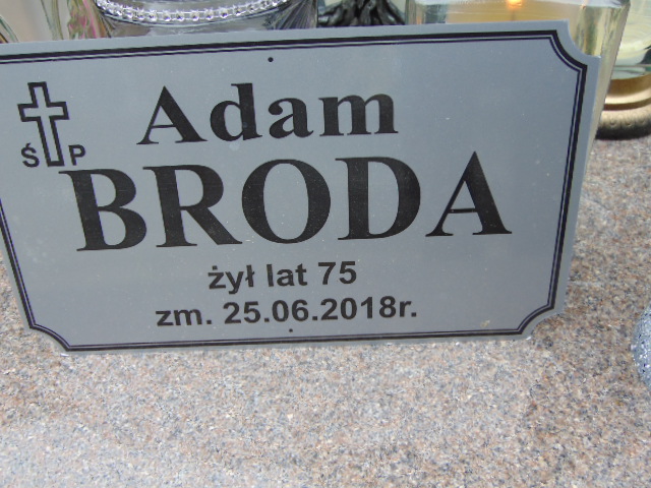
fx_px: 658
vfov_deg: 40.7
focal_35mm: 35
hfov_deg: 52.6
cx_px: 326
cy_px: 244
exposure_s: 1/200
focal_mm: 6.3
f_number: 3.2
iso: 80
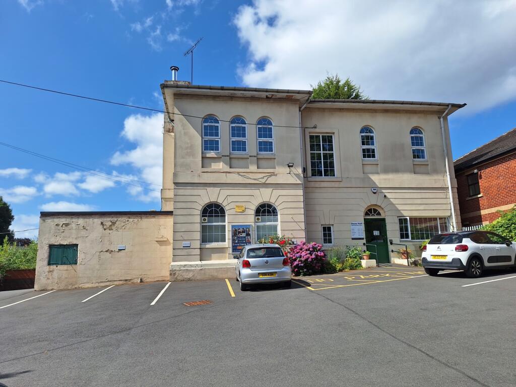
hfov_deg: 73.9
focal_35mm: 23
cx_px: 258
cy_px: 194
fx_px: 343
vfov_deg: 58.9
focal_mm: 5.54
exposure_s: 1/3759
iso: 40
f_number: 1.8
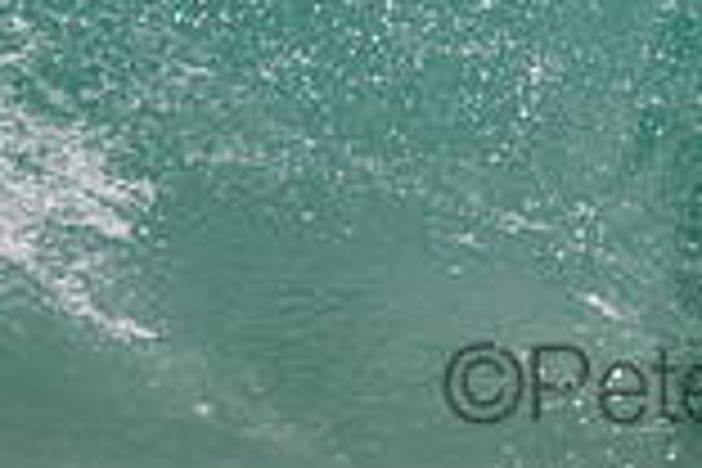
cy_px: -362
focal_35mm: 2969
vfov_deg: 0.5
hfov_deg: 0.7
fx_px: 57891
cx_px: 792
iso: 1400
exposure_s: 1/2000
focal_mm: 800
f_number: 11
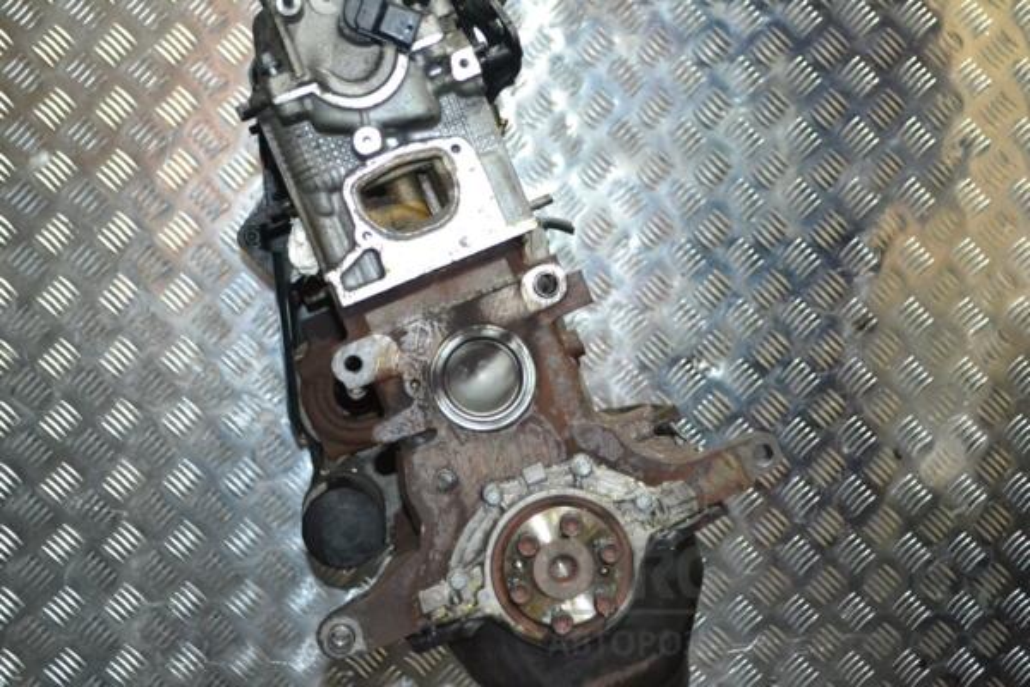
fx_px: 1459
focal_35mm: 51
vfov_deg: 26.5
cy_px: 344
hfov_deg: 38.9
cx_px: 515
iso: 2800
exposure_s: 1/60
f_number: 5
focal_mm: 34
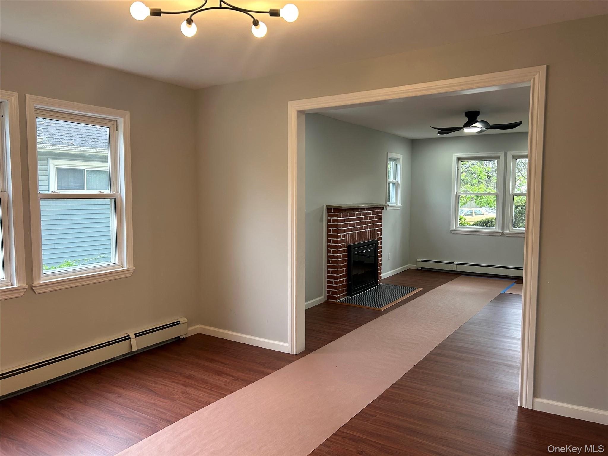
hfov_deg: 67.3
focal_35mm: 26
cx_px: 304
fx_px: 457
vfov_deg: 53.1
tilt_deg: -4.3
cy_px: 228
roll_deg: -0.7
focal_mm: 5.7
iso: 100
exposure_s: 1/120
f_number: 1.5
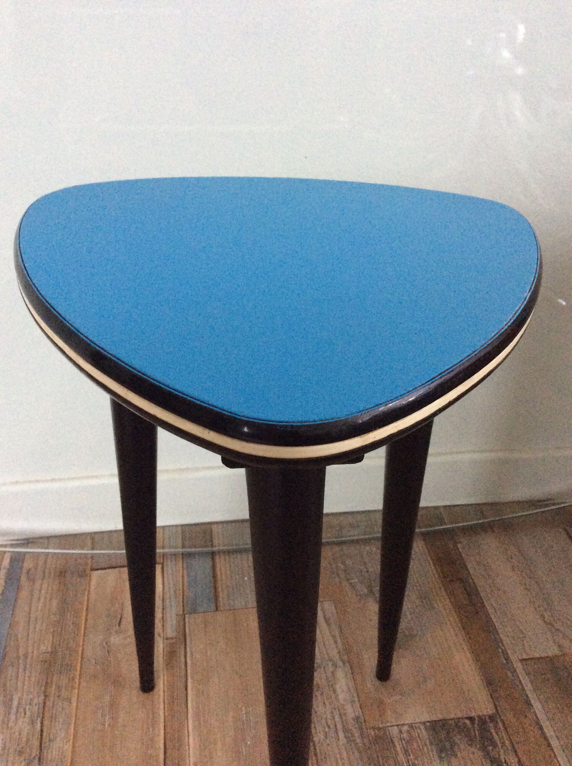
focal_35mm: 32
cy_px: 383
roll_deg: -0.8
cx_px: 286
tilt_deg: -30.4
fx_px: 707
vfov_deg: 56.9
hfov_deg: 44.1
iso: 320
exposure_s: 1/20
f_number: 2.4
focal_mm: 3.3
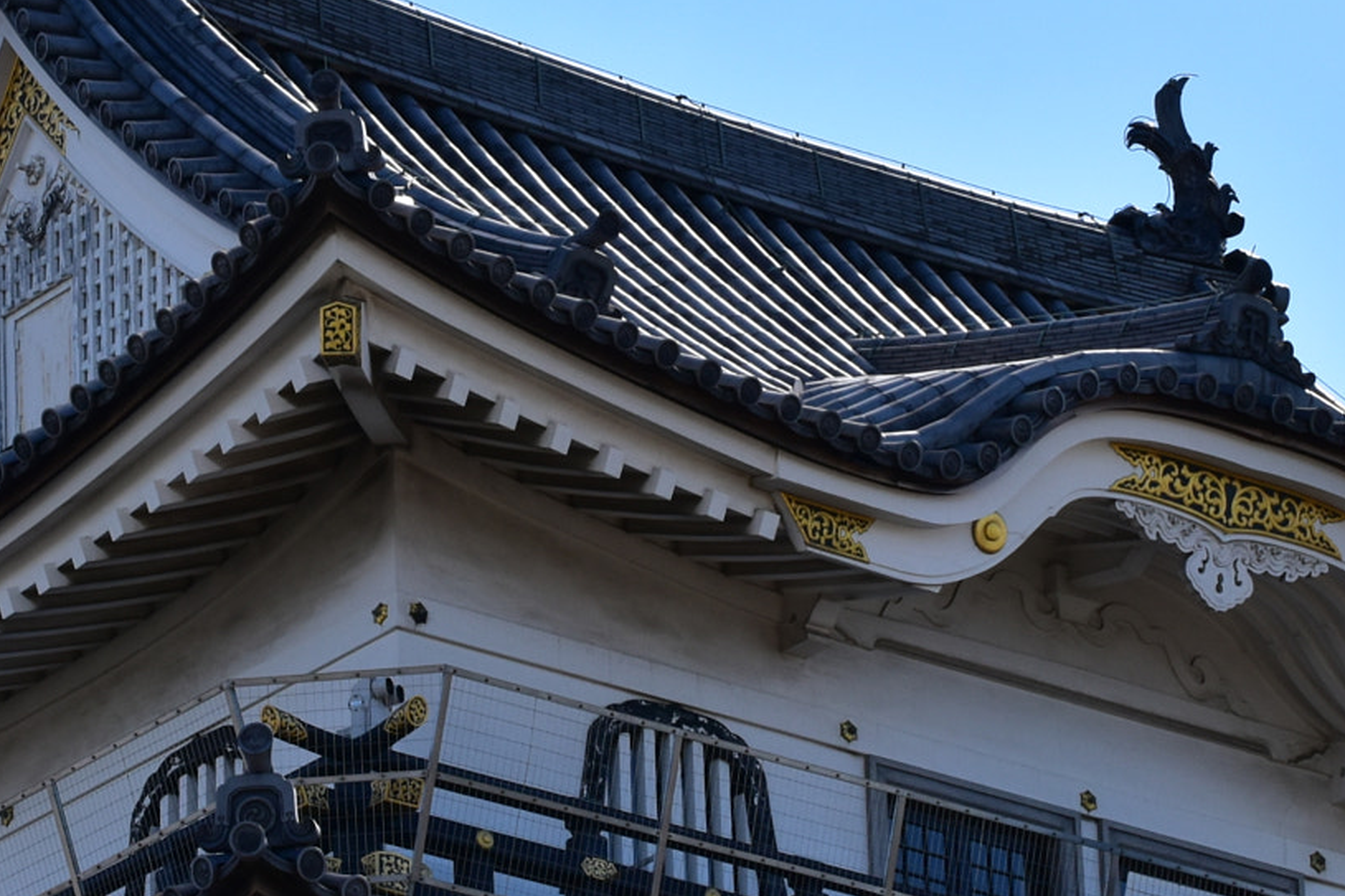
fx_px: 7741
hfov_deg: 9.9
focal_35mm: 207
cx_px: 639
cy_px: 364
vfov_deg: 6.6
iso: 320
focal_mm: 55
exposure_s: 1/500
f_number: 11
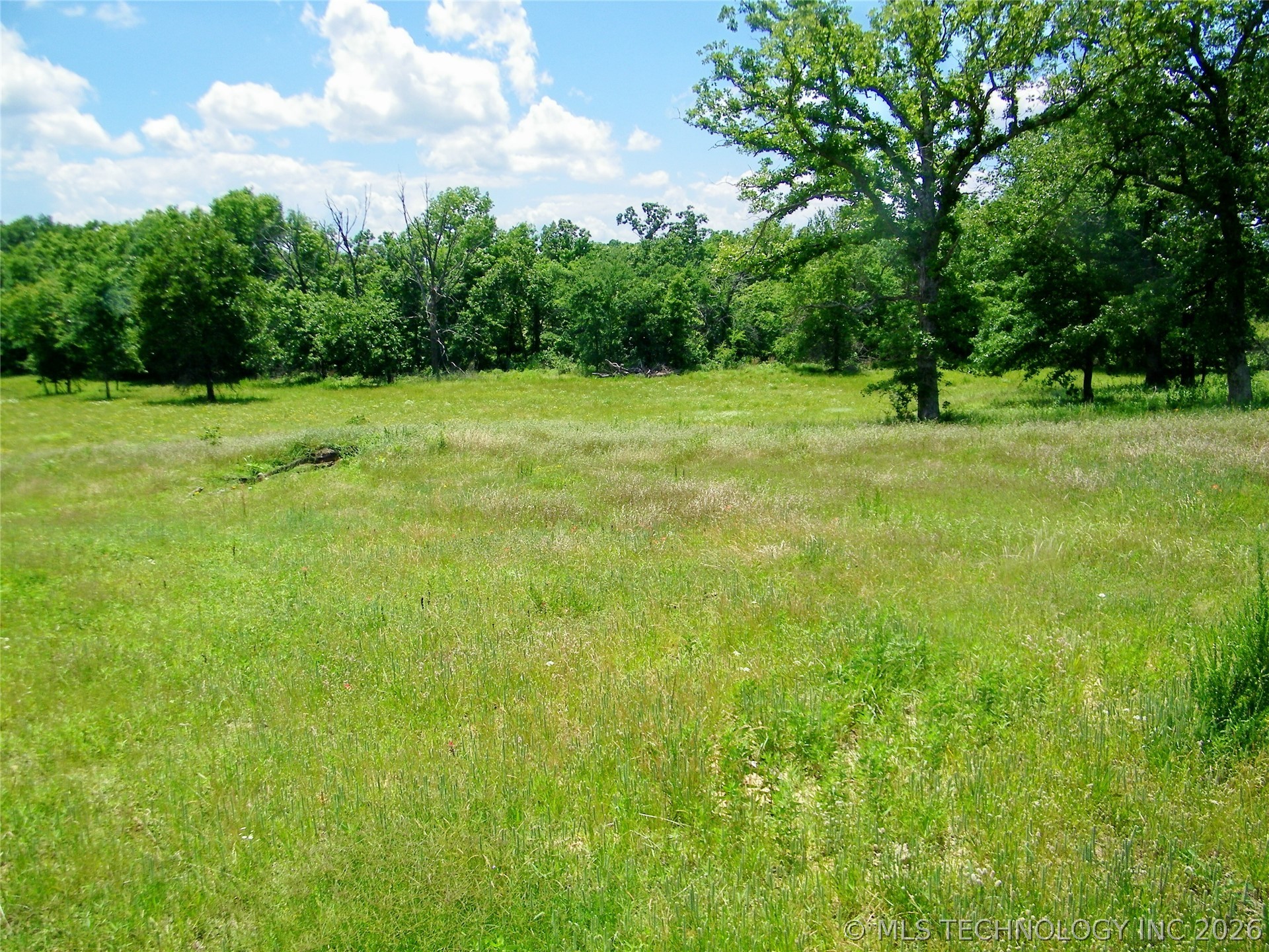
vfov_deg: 49.7
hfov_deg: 63.4
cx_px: 634
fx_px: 1026
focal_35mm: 28
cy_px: 476
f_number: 7
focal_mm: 5
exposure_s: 1/250
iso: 80
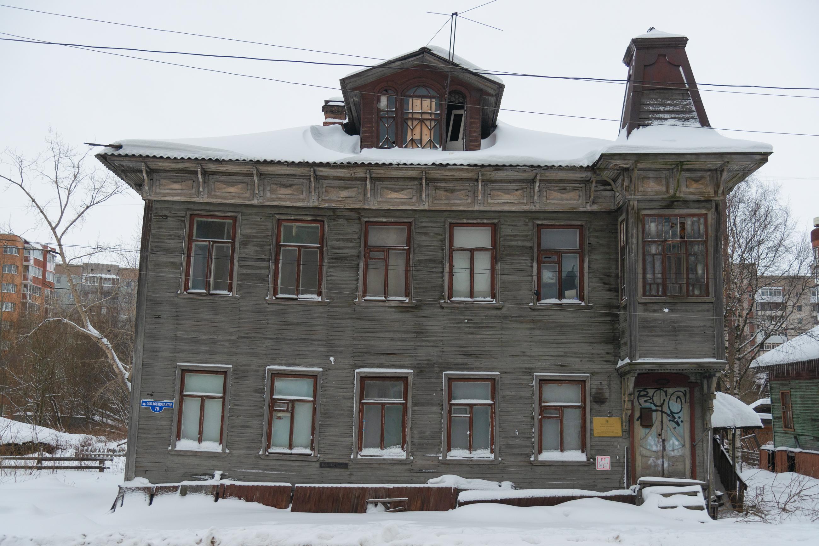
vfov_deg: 35.1
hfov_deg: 50.7
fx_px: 865
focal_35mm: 38
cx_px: 410
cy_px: 273
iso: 1000
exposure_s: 1/800
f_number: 4
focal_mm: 38
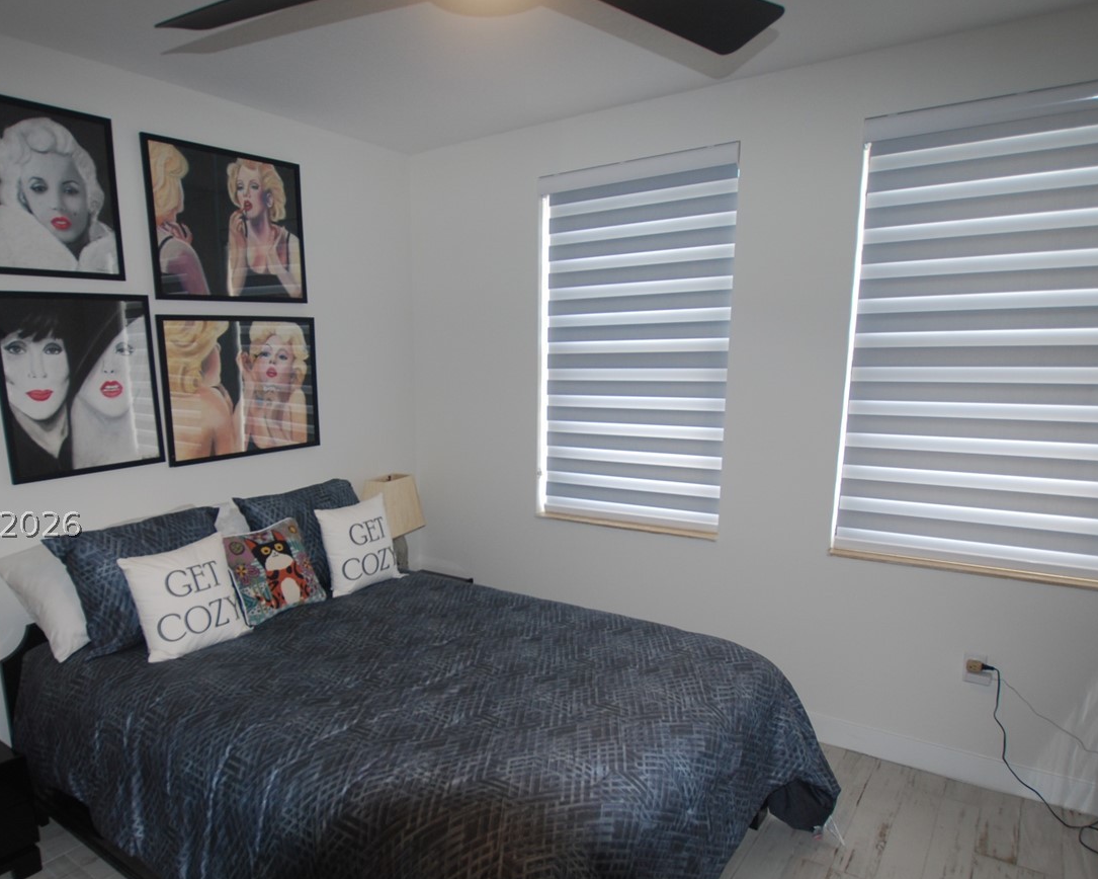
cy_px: 523
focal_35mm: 22
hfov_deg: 74.5
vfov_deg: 62.6
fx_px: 715
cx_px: 459
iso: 200
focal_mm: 10
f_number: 3.5
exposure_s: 1/60
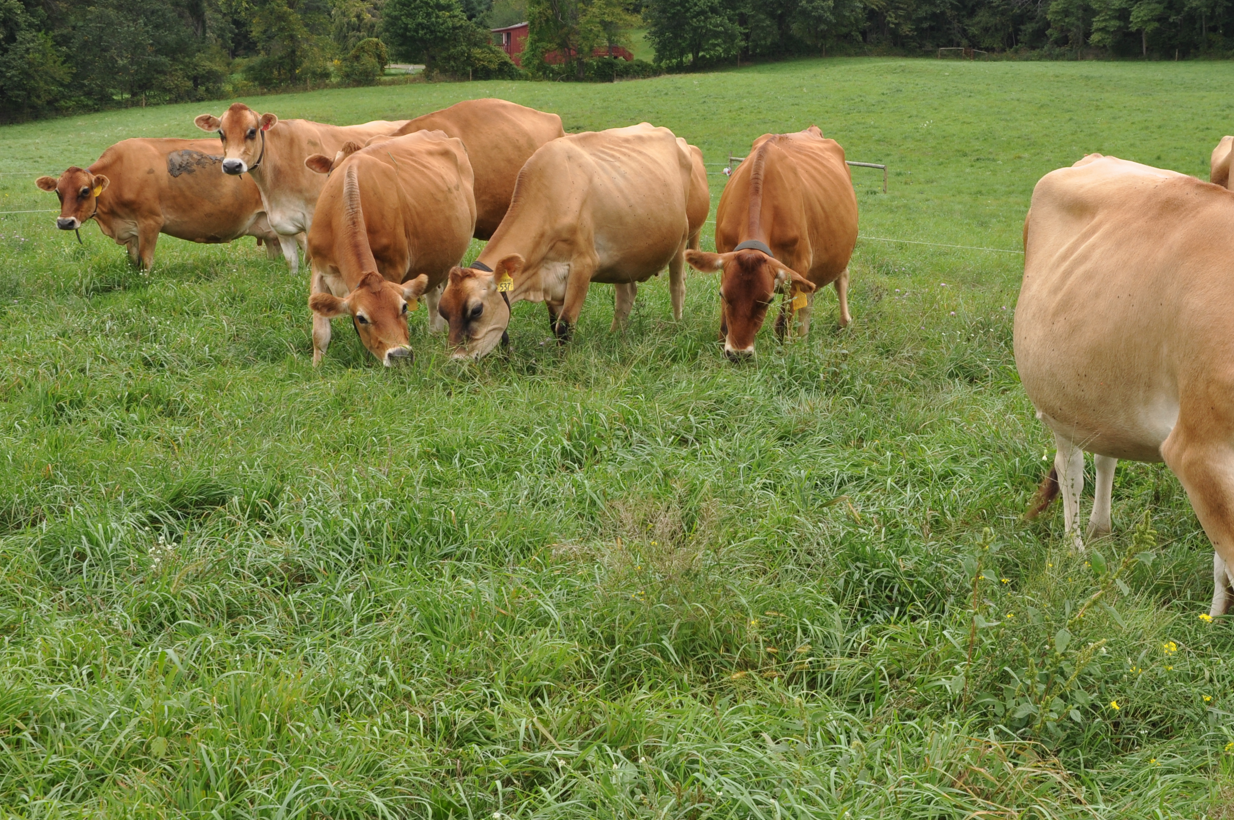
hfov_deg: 30.8
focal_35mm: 65
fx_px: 2225
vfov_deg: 20.8
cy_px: 299
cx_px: 816
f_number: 9
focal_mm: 30
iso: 200
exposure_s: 1/80
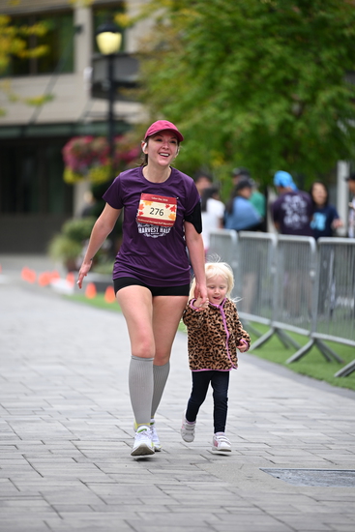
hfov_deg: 6.9
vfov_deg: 10.3
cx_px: 178
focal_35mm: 200
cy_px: 266
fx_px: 2956
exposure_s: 1/2500
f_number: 2.8
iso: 640
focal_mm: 200
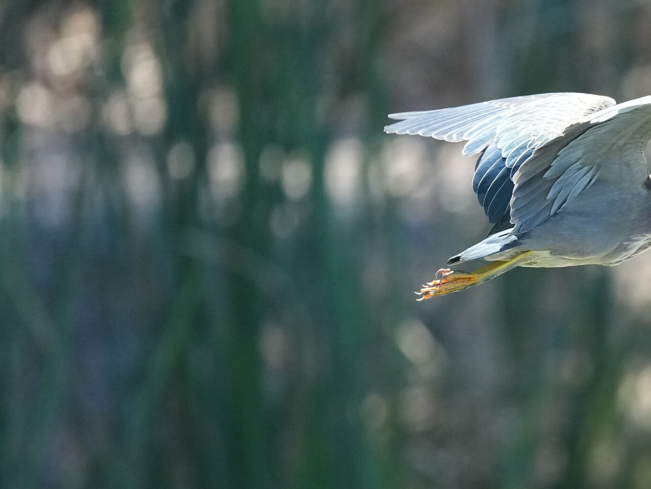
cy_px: 409
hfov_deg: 1.7
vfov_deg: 1.2
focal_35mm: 1201
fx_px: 22592
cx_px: 725
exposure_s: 1/2500
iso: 2500
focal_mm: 400
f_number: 4.5
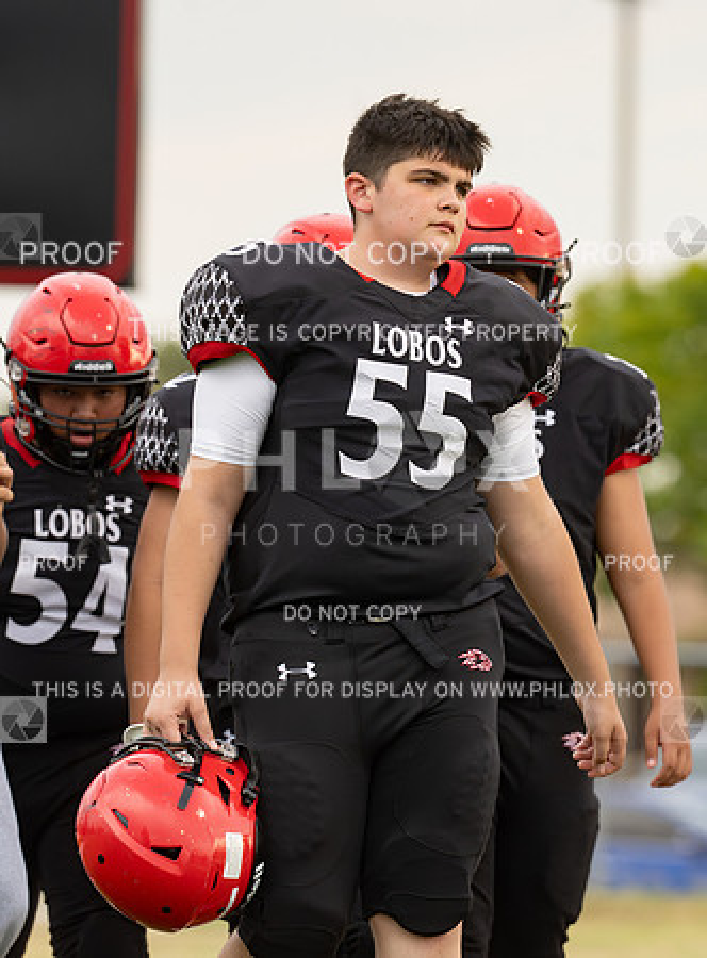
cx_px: 344
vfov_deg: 3.2
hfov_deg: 2.4
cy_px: 444
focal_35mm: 624
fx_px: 17162
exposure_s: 1/1000
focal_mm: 400
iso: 1800
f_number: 7.1
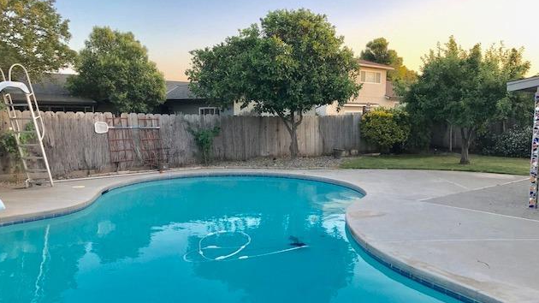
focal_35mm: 31
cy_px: 166
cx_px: 270
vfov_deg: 37.7
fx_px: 443
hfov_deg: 62.6
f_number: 1.8
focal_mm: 3.99
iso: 20
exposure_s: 1/282
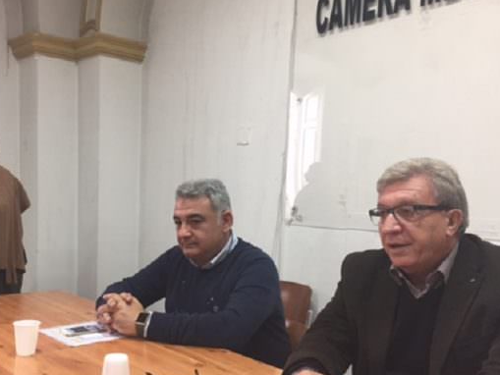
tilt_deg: -4.1
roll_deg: -2.7
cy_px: 230
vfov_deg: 38.5
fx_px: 535
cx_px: 194
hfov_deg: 49.7
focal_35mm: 37
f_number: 2.2
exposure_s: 1/33
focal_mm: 4.15
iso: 80
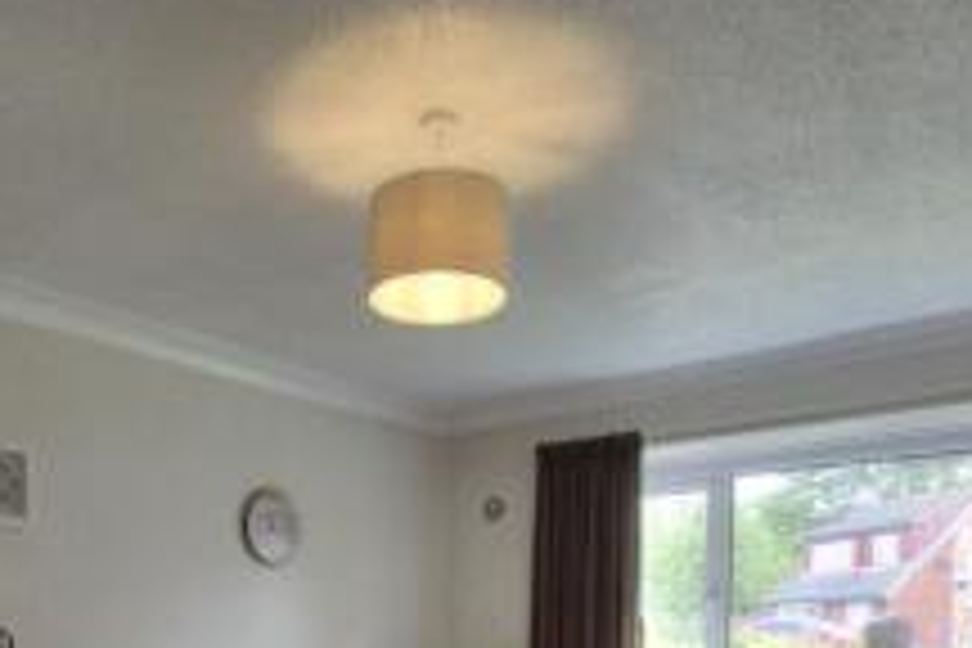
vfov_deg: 35.3
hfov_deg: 56.2
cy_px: 682
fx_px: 891
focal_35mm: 33
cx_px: 338
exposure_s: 1/15
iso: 400
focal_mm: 10
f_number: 8
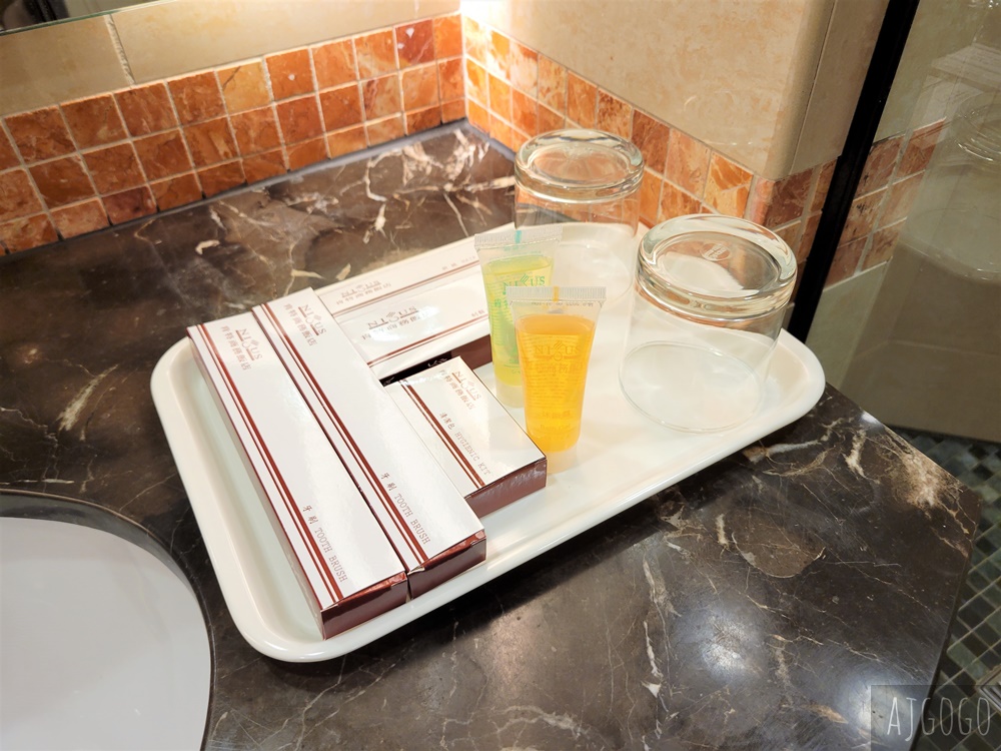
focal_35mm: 26
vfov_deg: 53.1
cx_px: 500
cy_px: 376
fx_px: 752
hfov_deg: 67.3
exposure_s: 1/40
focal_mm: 5.4
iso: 160
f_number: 1.8
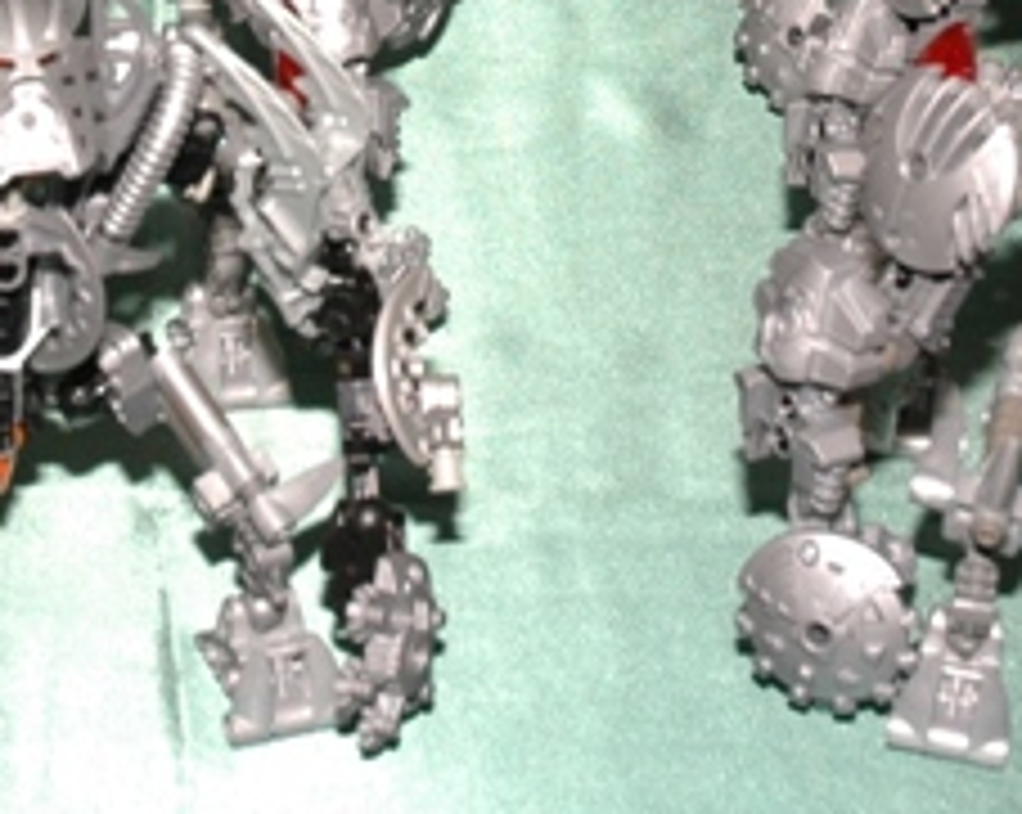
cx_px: 162
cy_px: -346
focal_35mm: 174
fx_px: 5246
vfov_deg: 8.7
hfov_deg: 11.1
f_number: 9
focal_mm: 35
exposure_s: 1/125
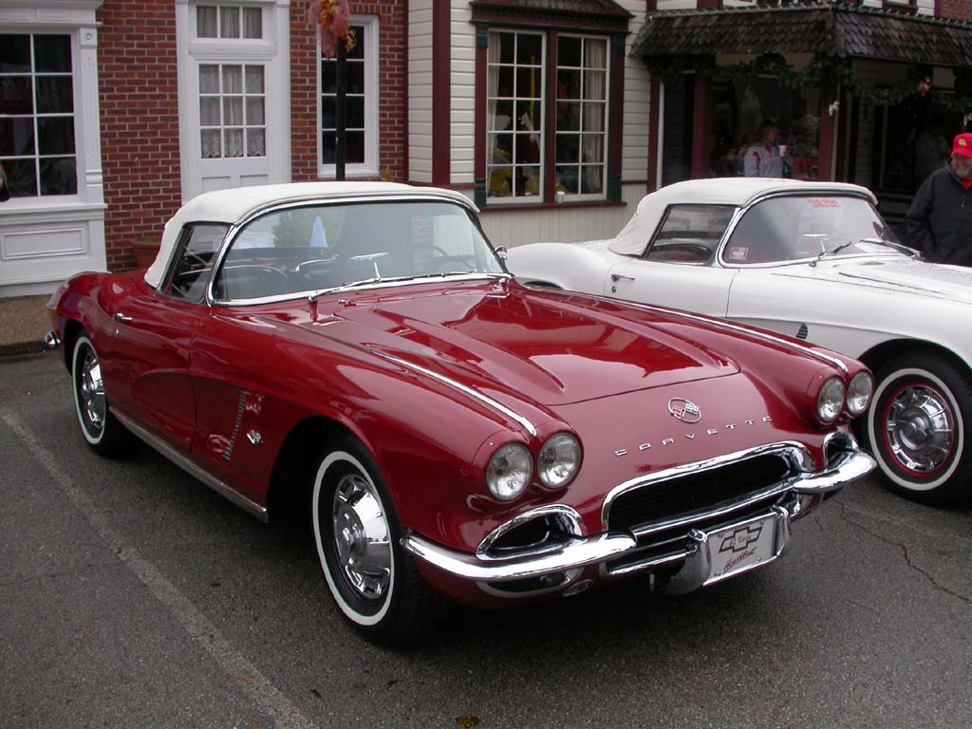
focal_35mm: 38
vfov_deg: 37.7
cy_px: 364
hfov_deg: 49.0
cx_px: 486
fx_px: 1067
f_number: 5.3
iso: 100
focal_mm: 7.85
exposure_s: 1/177
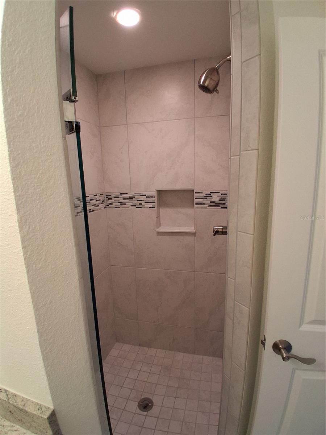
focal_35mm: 17
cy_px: 218
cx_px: 163
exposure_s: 1/40
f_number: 2.2
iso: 320
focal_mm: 1.4
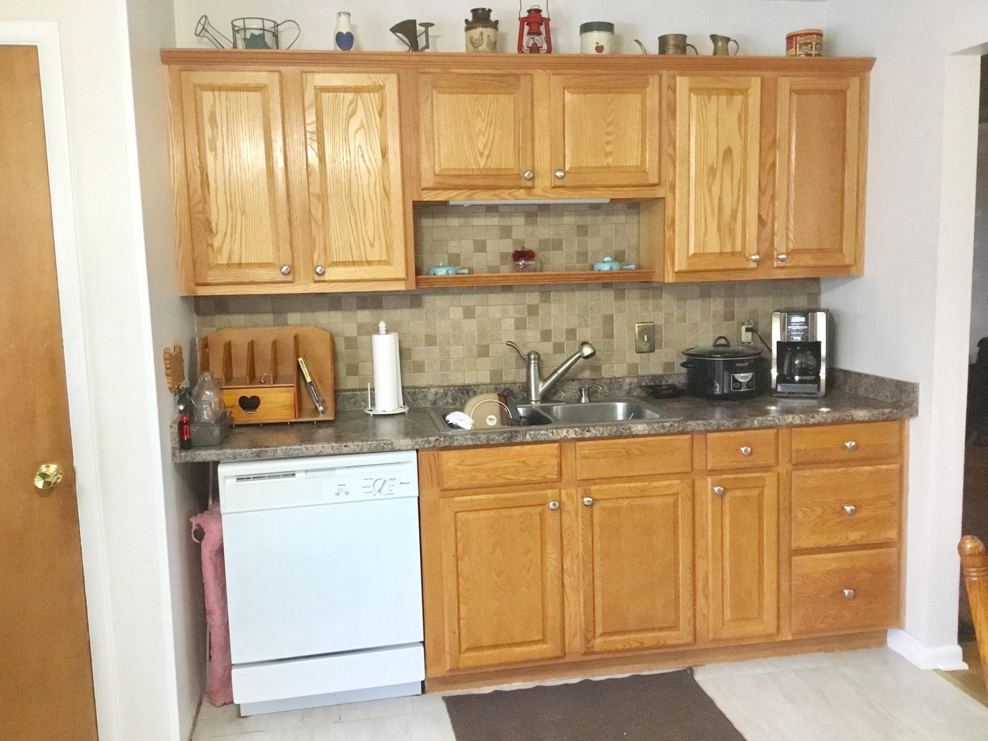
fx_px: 885
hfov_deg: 58.4
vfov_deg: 45.4
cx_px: 494
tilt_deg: -7.2
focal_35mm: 31
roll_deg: +0.0
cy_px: 370
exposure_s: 1/30
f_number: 2.4
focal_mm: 3.3
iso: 200
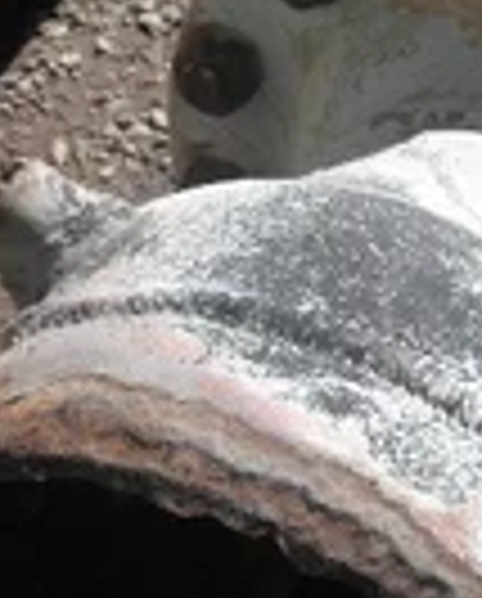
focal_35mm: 82
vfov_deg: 23.2
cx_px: 306
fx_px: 1457
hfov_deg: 18.7
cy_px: 373
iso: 64
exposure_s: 1/100
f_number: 8.5
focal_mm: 5
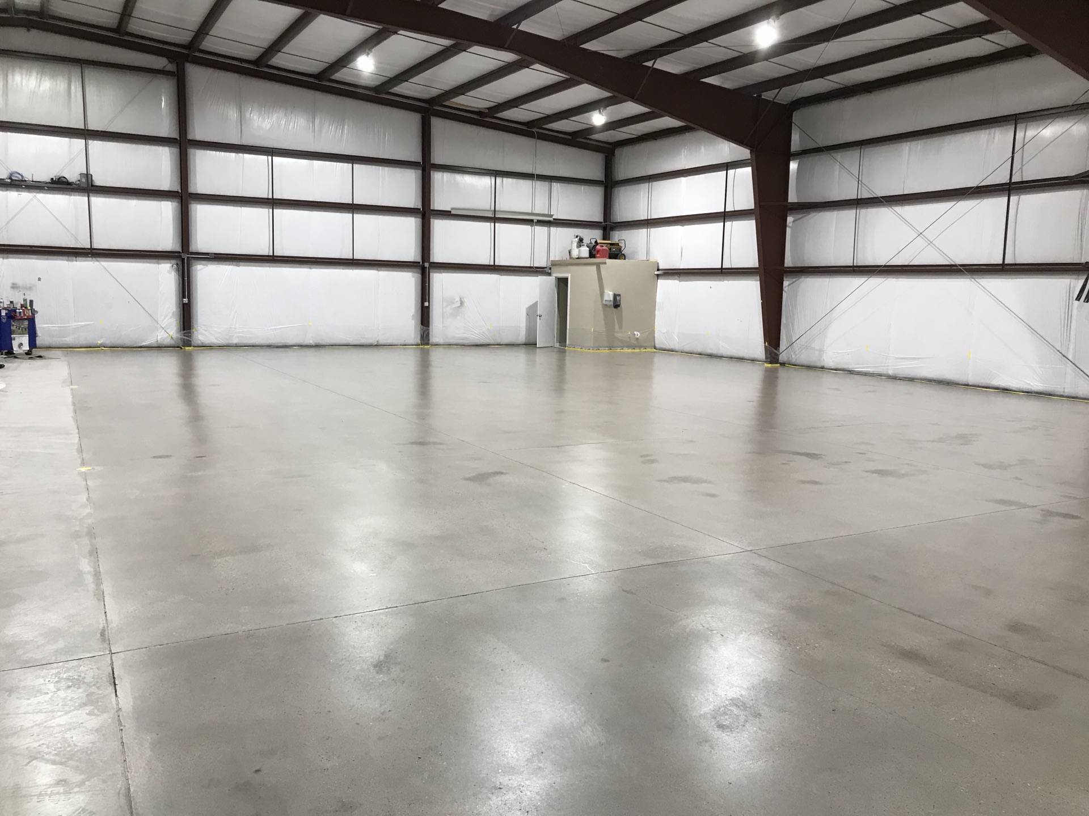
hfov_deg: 63.4
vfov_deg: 49.7
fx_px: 881
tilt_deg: -8.3
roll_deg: -2.0
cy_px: 408
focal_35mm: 28
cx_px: 544
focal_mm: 3.99
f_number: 1.8
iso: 25
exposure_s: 1/40
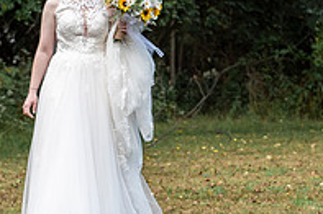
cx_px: 123
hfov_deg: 11.1
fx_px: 1658
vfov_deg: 7.4
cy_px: 109
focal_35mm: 185
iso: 400
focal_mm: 60
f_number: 4
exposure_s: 1/1000
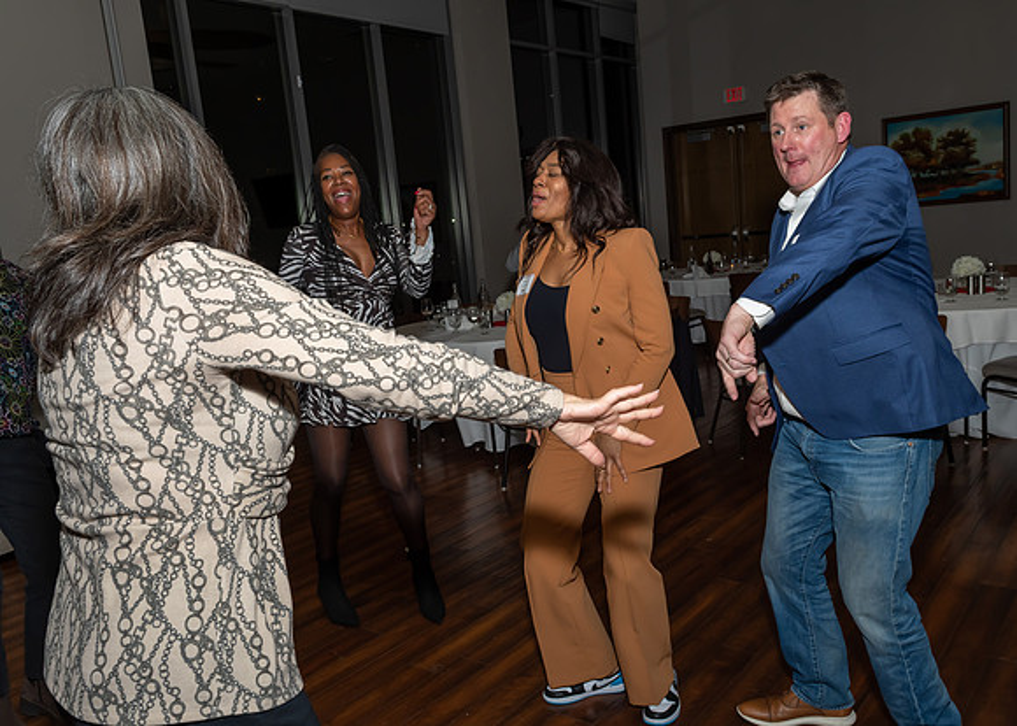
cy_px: 363
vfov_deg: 45.7
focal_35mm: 30
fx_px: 862
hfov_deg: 61.0
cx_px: 543
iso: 400
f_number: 8
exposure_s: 1/250
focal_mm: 19
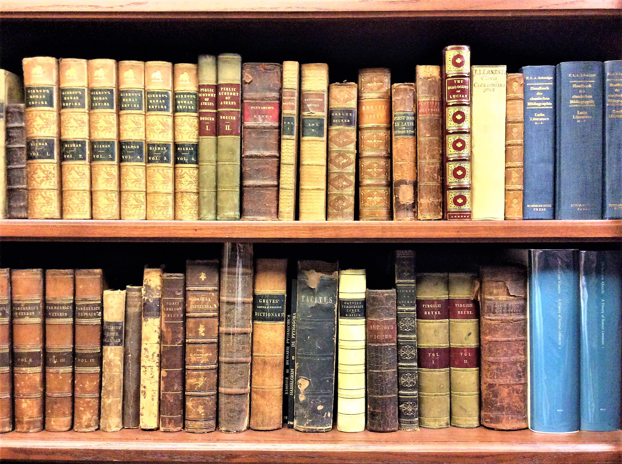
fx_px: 574
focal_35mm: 32
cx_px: 311
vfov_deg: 44.1
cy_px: 232
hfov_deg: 56.9
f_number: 2.4
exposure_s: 1/24
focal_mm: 3.3
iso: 320
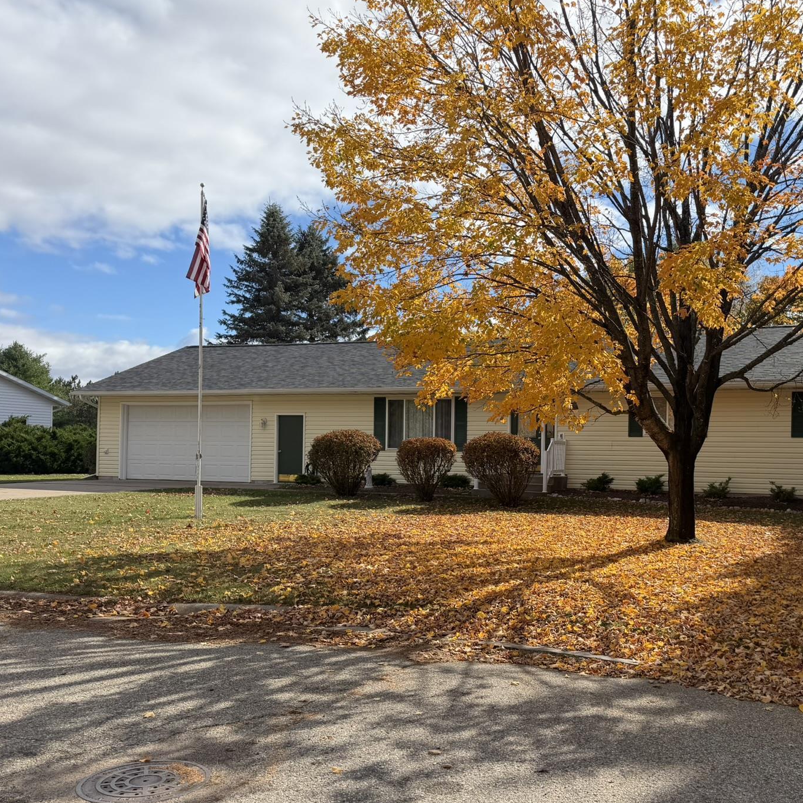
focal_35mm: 32
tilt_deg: +0.6
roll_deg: -0.4
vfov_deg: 51.0
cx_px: 538
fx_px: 840
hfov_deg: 50.2
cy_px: 441
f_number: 1.78
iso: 80
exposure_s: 1/4167
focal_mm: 6.76
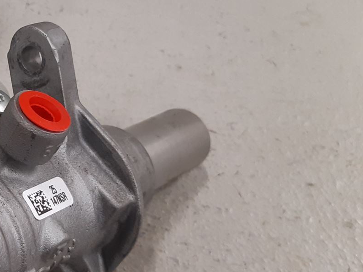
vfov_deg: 21.9
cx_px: -57
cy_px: 116
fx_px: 702
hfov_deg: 26.2
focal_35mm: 67
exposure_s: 1/50
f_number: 1.7
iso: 125
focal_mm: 3.93
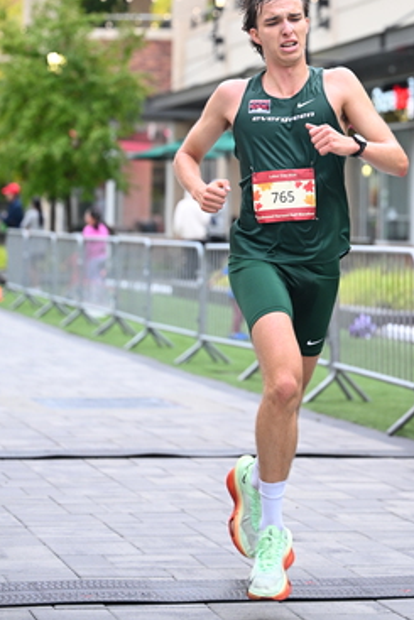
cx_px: 288
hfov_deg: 11.1
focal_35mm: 123
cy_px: 157
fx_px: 2120
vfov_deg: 16.6
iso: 1600
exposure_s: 1/640
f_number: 2.8
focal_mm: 82
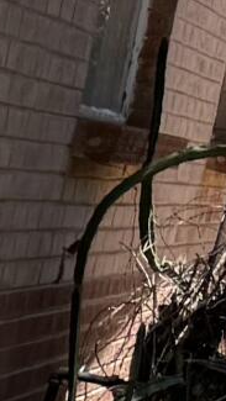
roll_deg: -4.5
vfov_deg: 8.7
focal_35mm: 241
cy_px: 655
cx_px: -1447
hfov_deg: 3.7
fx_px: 2566
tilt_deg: -11.7
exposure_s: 1/2232
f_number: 1.78
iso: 80
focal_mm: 6.76
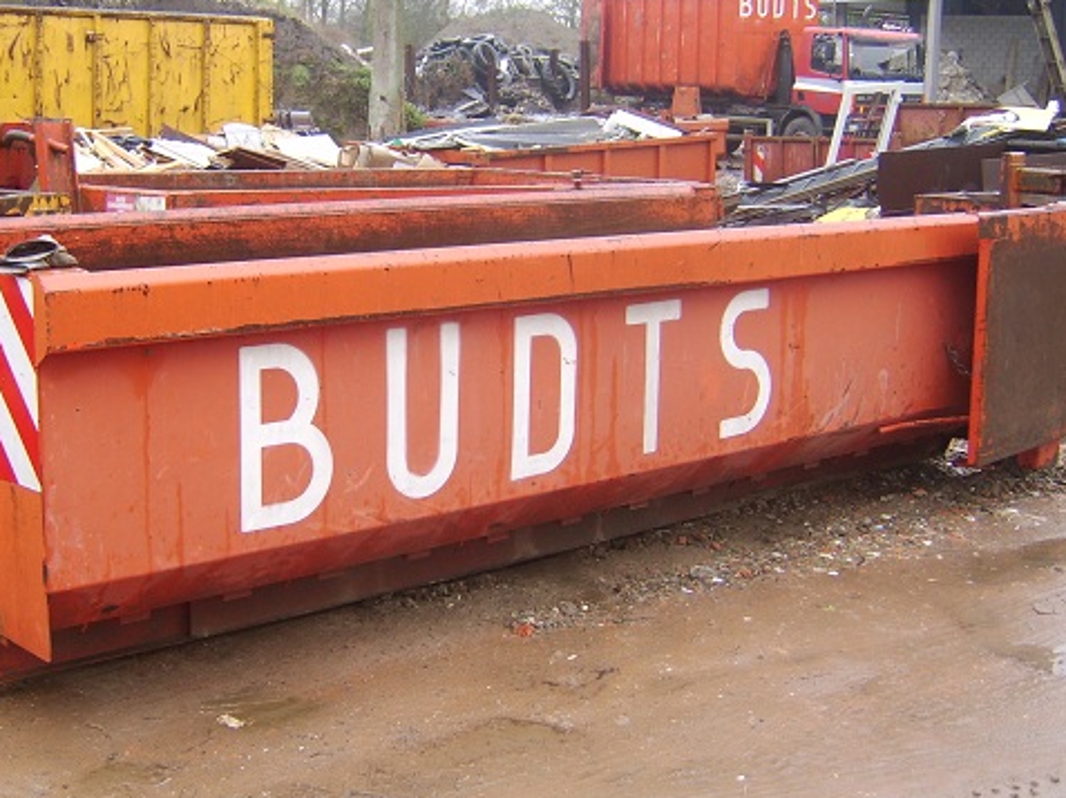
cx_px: 403
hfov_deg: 46.4
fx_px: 1231
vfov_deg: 35.8
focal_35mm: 40
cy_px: 339
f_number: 2.7
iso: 71
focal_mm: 8.13
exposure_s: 1/46
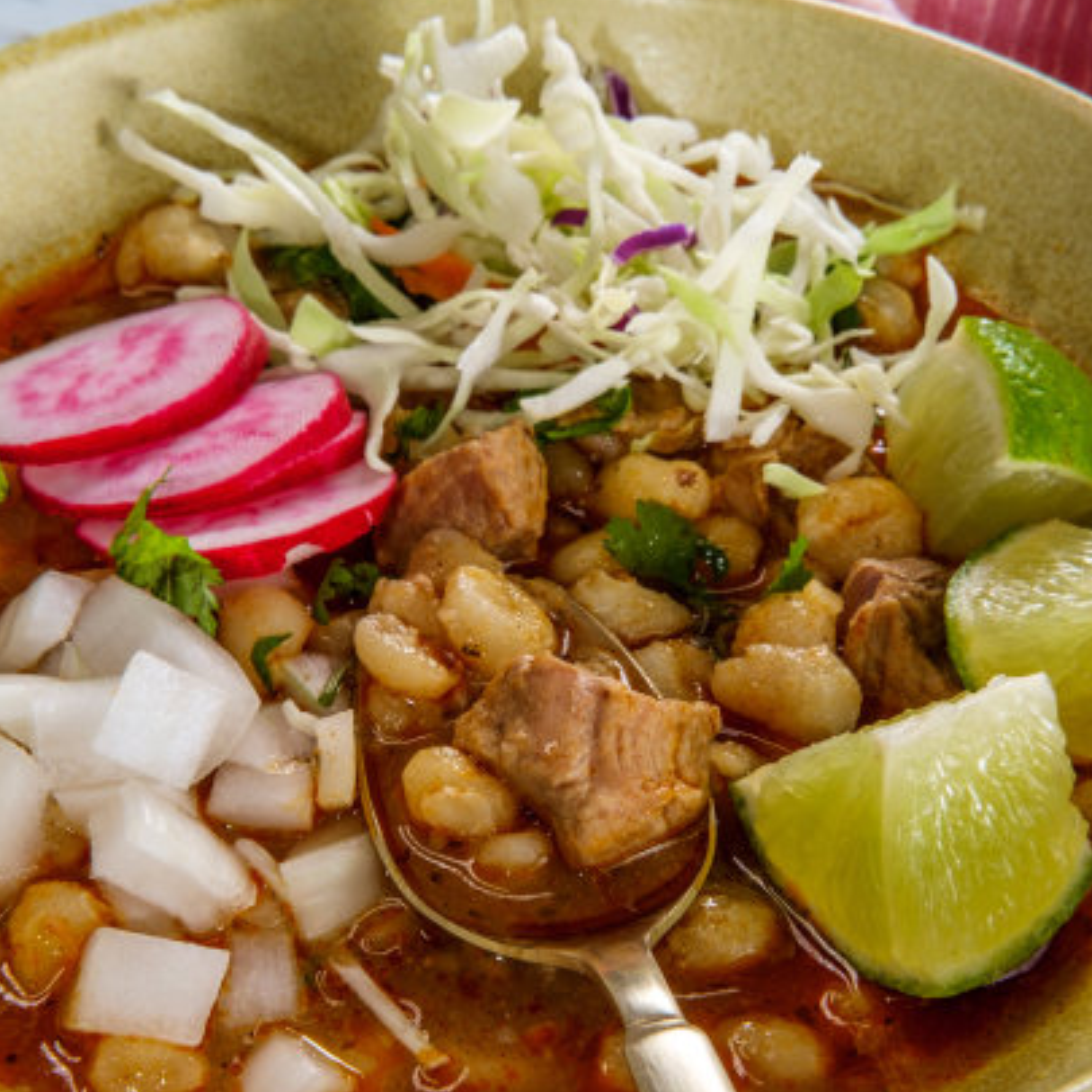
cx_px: 545
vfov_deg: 25.3
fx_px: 2427
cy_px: 674
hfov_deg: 25.4
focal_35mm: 68
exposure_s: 1/125
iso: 200
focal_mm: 35
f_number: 16
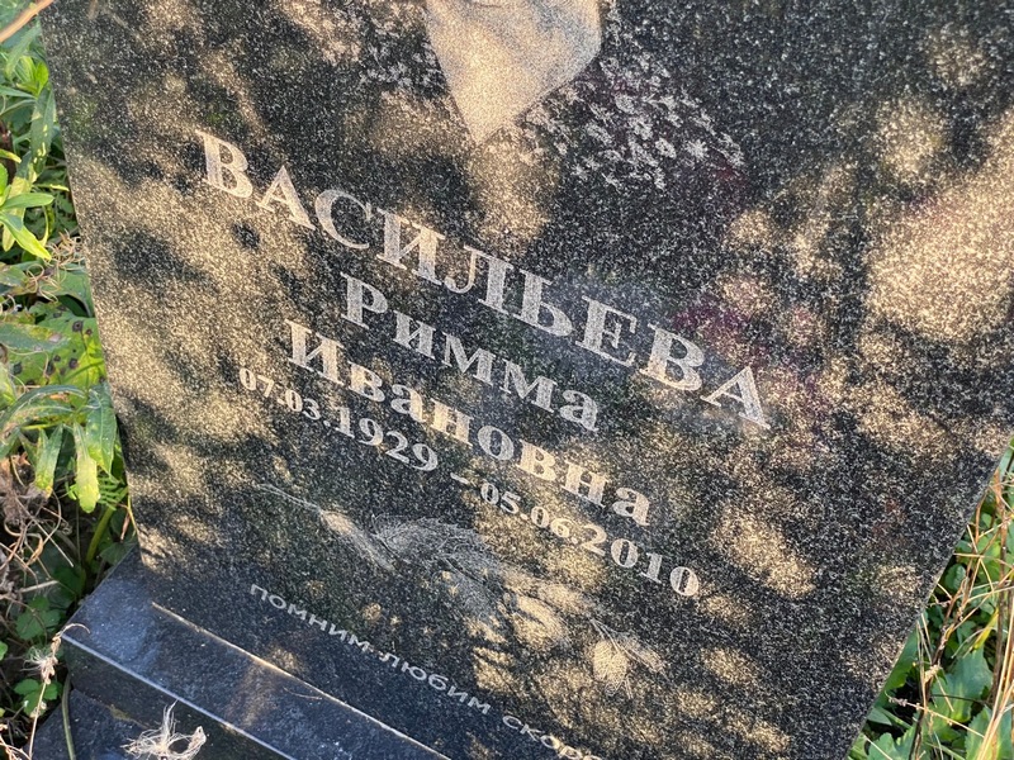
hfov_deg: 36.8
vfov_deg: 28.0
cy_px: 380
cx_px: 507
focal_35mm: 52
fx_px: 1523
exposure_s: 1/121
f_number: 2
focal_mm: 6
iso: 50
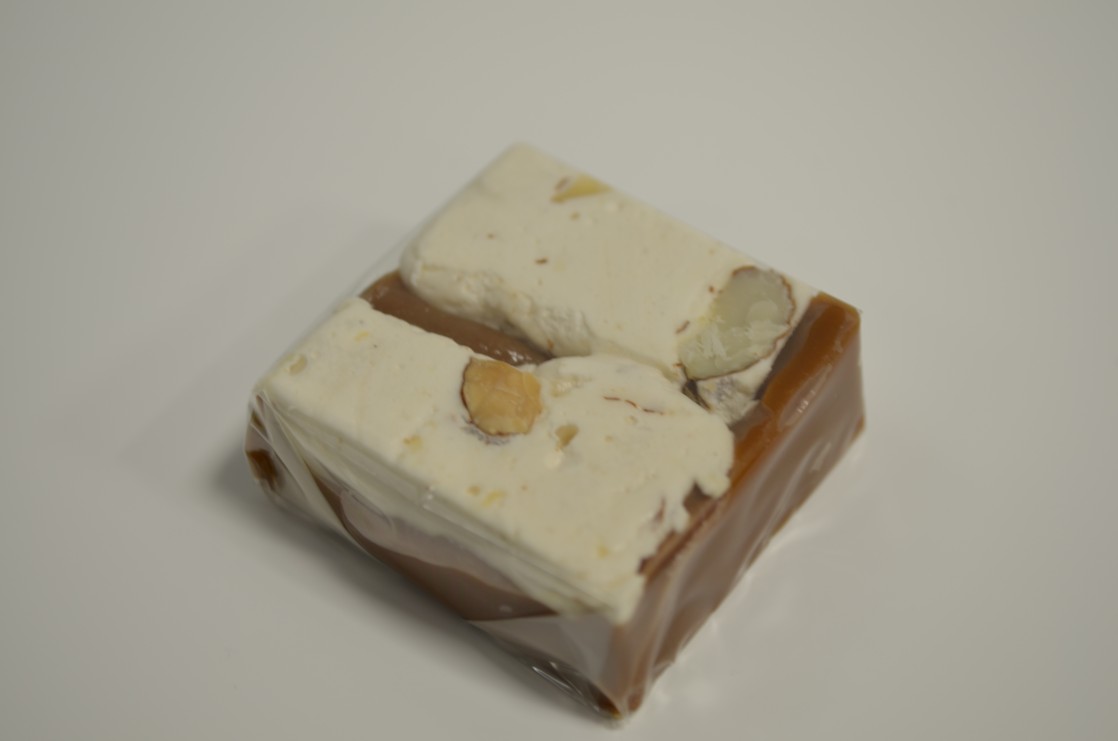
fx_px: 1859
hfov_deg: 33.5
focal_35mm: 60
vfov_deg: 22.5
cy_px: 370
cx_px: 559
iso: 100
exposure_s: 1/8
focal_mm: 40
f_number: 5.3
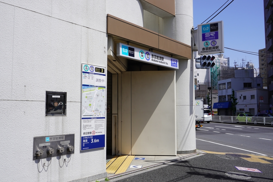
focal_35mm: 34
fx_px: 262
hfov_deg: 55.1
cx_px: 136
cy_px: 91
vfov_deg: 38.4
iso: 100
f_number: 10
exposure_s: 1/200
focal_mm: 23
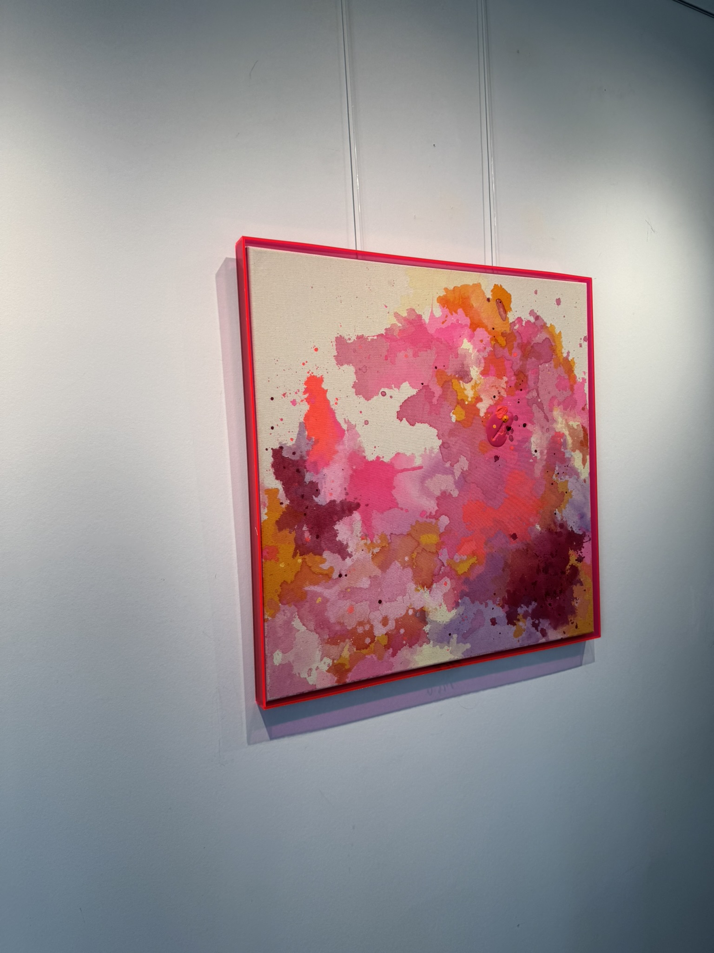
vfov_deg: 71.6
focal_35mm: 24
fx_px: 660
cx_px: 357
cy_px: 476
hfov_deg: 56.8
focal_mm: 6.76
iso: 64
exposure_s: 1/193
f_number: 1.78
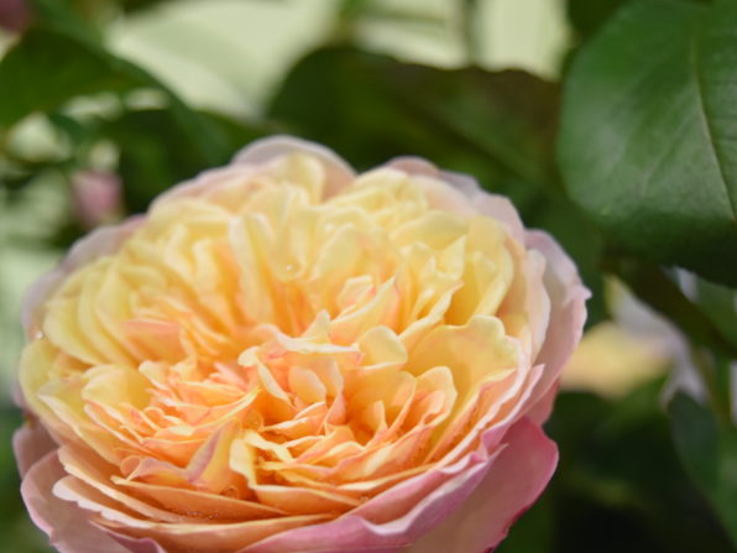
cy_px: 358
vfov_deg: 20.4
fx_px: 1529
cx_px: 317
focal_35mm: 72
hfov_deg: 27.1
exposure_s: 1/60
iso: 900
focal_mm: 29
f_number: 4.2
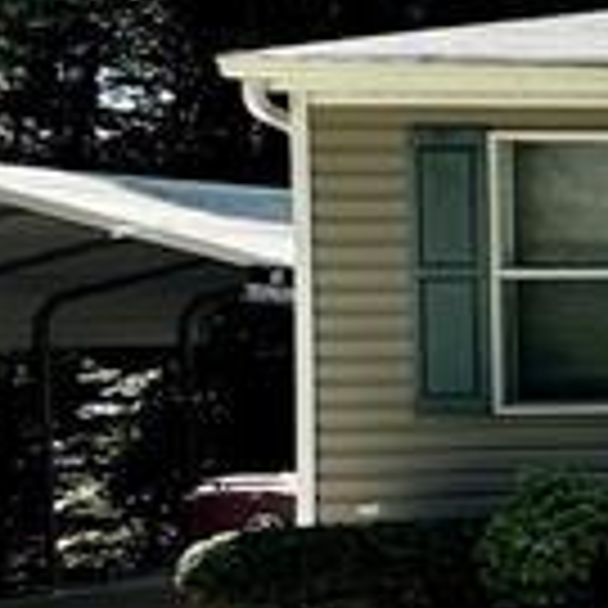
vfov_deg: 18.5
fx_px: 1868
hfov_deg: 10.9
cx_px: 1892
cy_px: 315
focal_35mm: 94
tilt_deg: -2.5
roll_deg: +0.4
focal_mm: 2.22
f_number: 2.2
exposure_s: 1/812
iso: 40
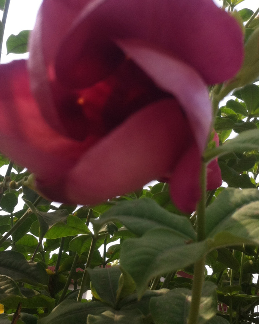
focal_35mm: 64
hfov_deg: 23.8
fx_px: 613
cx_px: 127
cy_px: 120
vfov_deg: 29.5
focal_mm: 3.85
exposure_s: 1/718
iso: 80
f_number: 2.8
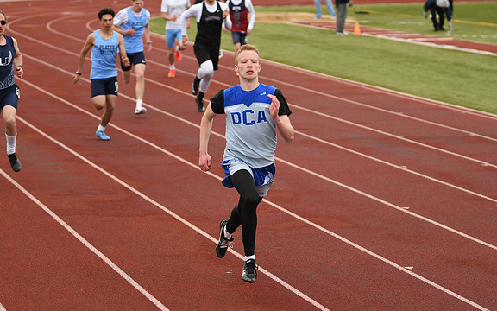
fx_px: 2127
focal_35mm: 157
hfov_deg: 13.3
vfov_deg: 8.4
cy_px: 152
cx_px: 248
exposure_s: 1/2000
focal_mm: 102
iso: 320
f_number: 2.8
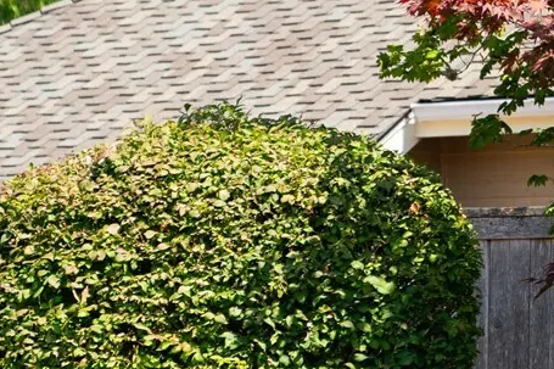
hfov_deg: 7.8
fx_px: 4015
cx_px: 609
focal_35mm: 261
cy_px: 511
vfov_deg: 5.2
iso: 250
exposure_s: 1/1250
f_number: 2.8
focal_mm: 70
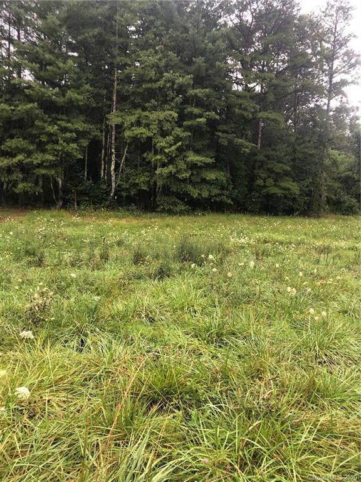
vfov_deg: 63.4
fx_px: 389
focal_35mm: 28
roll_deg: +2.7
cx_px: 180
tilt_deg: -4.3
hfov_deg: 49.7
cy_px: 241
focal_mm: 3.99
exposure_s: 1/40
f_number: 1.8
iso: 25
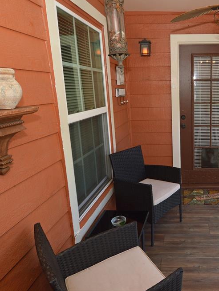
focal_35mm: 27
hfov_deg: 47.6
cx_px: 185
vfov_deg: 65.3
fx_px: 228
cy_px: 141
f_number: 8
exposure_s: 1/80
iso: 200
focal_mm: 12
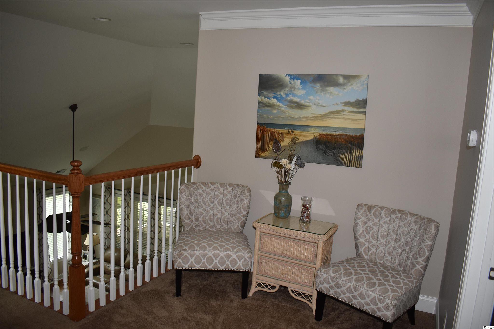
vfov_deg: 47.9
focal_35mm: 27
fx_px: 370
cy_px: 164
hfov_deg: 67.4
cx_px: 247
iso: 400
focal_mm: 18
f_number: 3.5
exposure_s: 1/125
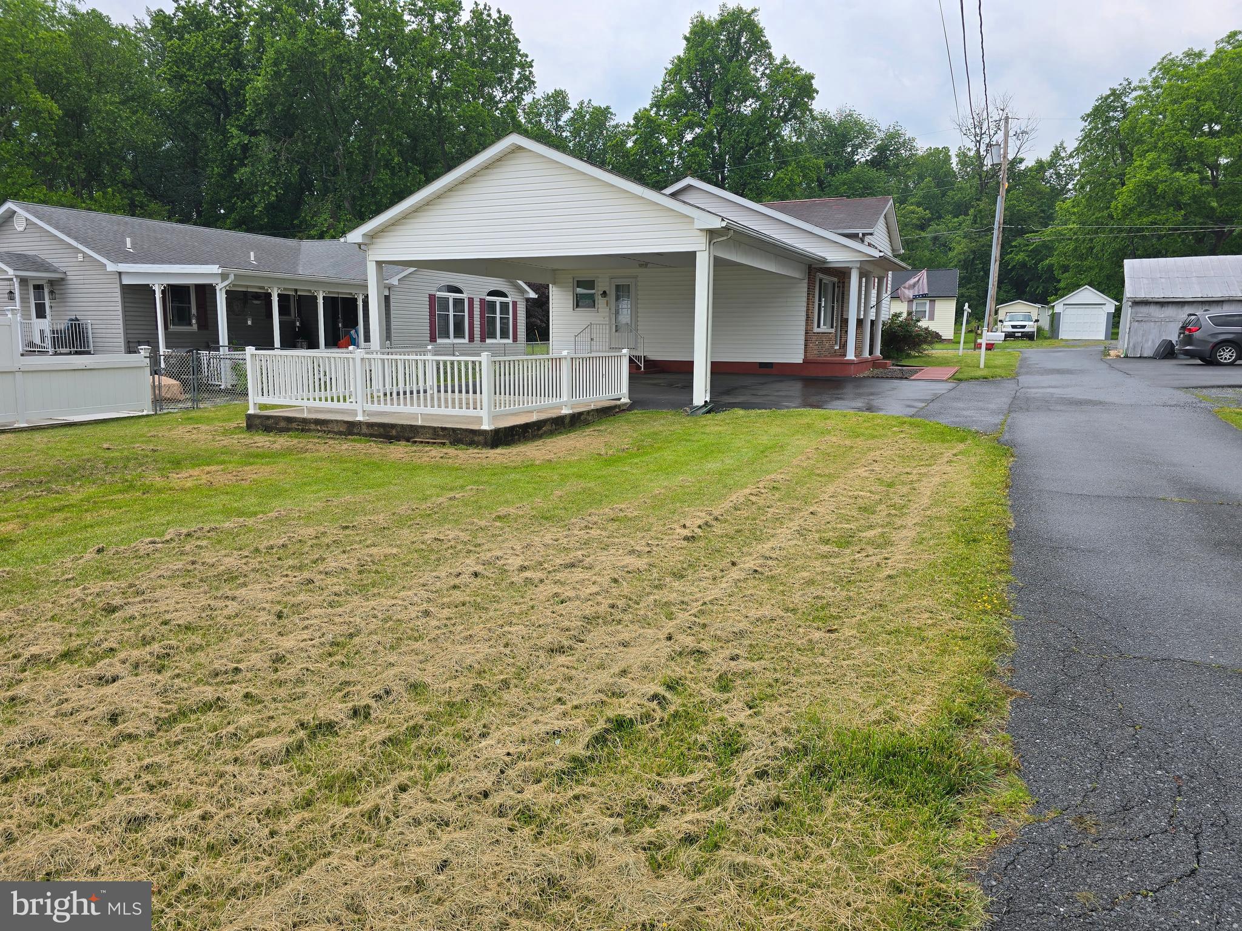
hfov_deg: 73.9
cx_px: 621
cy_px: 466
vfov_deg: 58.9
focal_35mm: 23
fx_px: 825
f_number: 1.7
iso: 12
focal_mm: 6.3
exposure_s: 1/560
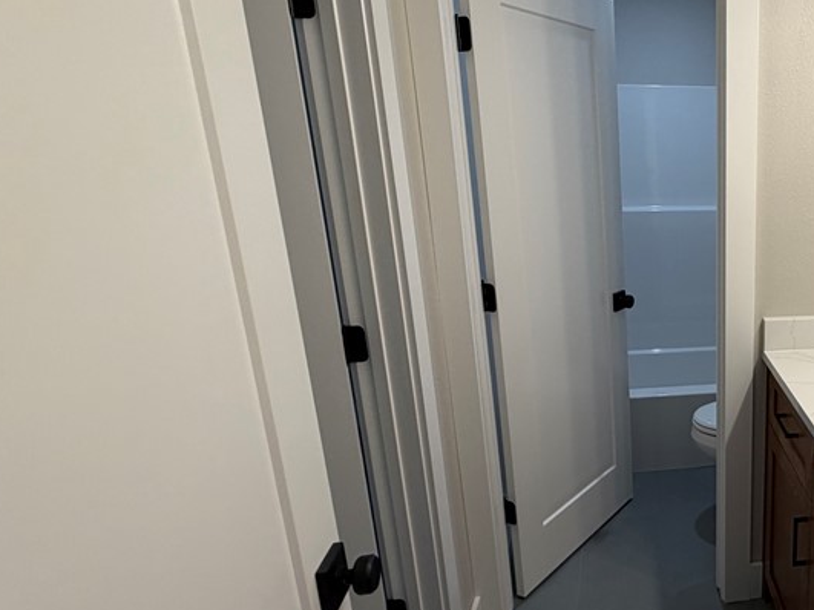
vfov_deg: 51.3
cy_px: 314
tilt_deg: -13.9
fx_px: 635
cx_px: 737
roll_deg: +0.4
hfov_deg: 56.2
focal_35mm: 27
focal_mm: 2.22
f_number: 2.2
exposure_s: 1/120
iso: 125
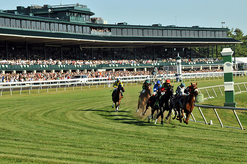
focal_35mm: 168
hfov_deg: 12.2
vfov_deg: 8.1
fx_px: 1151
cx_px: 124
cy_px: 82
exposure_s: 1/2000
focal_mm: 112
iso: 1250
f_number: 9
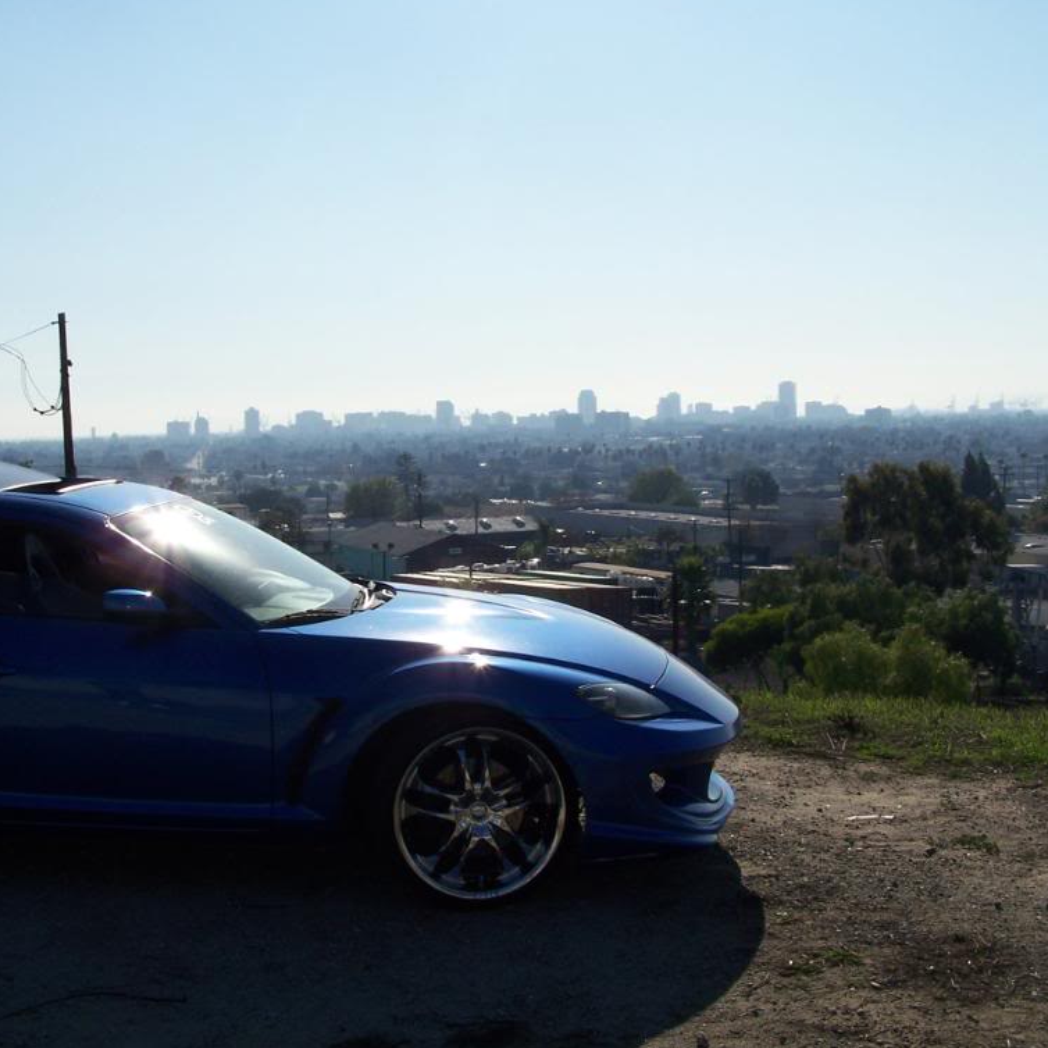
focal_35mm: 48
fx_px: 1644
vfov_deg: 35.4
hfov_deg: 35.2
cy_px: 520
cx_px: 414
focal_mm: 6.7
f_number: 5.6
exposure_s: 1/800
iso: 80
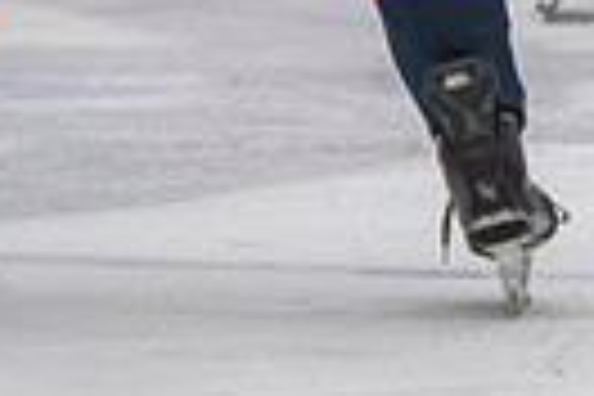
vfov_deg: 1.5
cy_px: -297
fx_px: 14997
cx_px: 1170
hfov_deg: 2.3
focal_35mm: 909
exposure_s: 1/640
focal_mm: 150
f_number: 3.2
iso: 2000
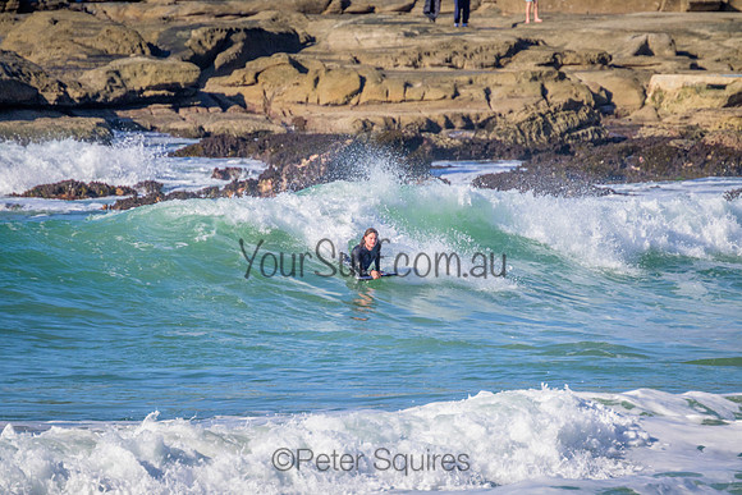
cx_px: 371
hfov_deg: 2.6
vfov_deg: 1.7
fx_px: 16492
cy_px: 248
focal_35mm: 800
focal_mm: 800
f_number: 11
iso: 1400
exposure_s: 1/2000
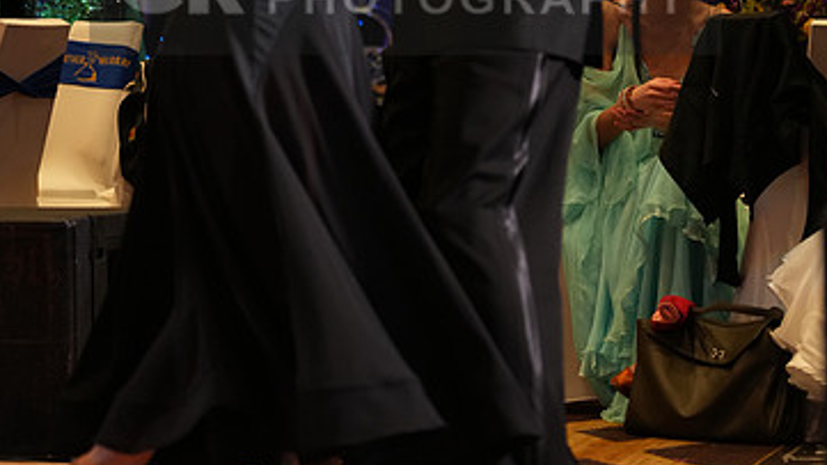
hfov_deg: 12.2
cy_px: -21
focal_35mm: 177
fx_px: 3881
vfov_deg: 6.8
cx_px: 407
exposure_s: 1/320
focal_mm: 105
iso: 2500
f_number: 4
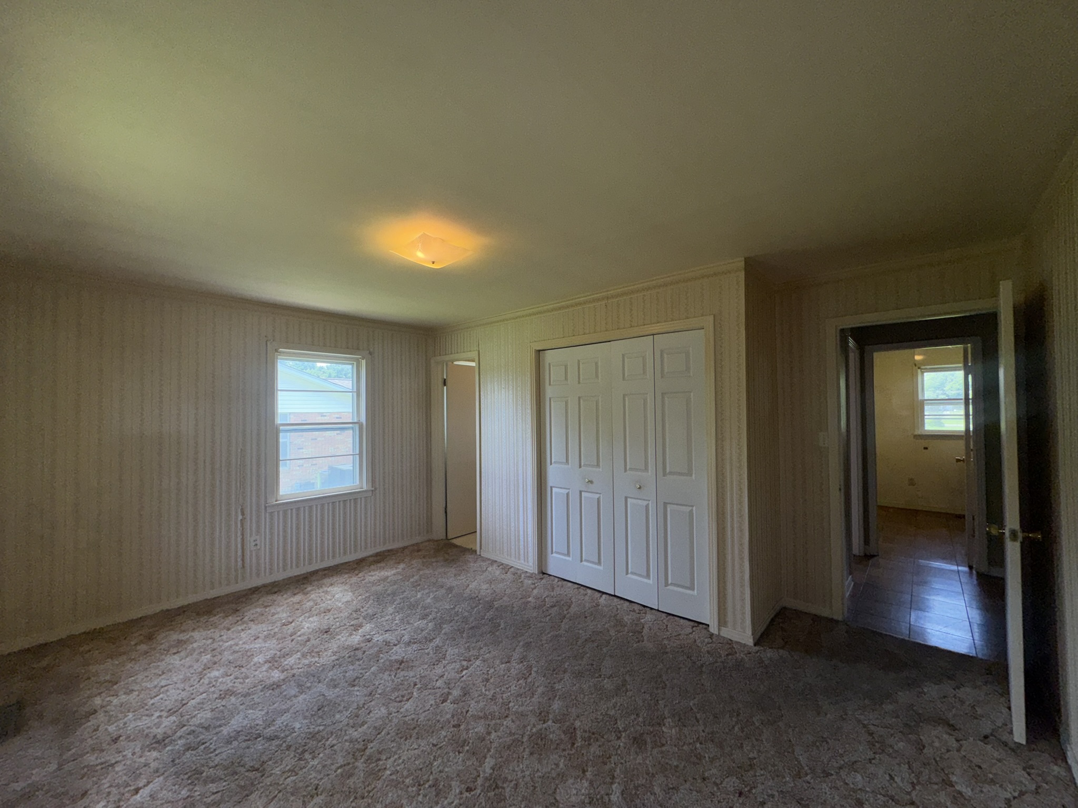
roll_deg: +0.7
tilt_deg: +0.1
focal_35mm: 14
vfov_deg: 85.7
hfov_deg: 102.1
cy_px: 404
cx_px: 539
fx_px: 436
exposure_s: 1/177
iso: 32
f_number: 2.2
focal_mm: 2.22
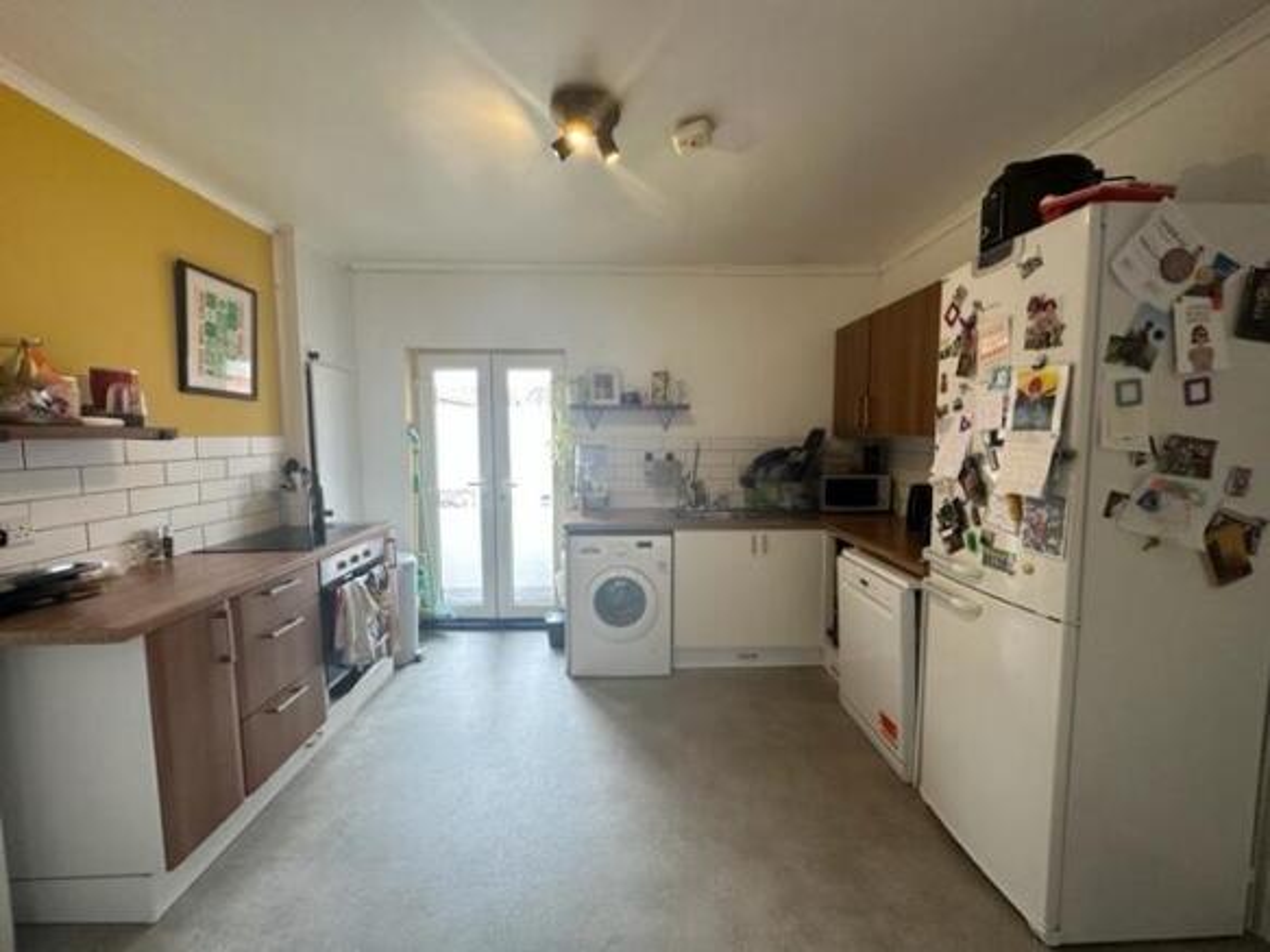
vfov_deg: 85.7
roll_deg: -0.4
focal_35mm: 14
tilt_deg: -5.5
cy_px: 476
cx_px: 635
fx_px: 514
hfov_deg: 102.1
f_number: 2.2
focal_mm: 2.22
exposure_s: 1/100
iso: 160
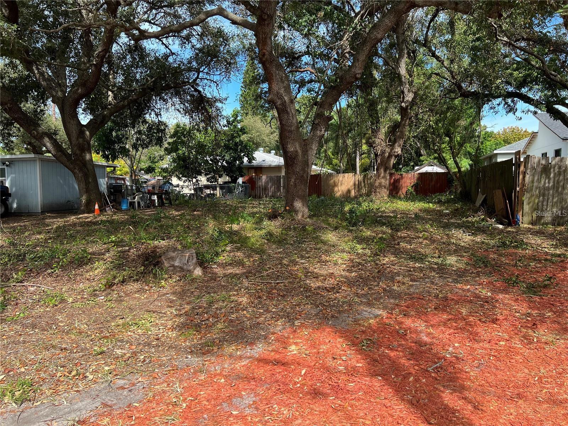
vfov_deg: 53.1
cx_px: 284
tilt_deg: -5.8
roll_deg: +0.2
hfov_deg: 67.3
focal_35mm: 26
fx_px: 427
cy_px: 213
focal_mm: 5.7
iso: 50
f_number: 1.5
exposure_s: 1/1112
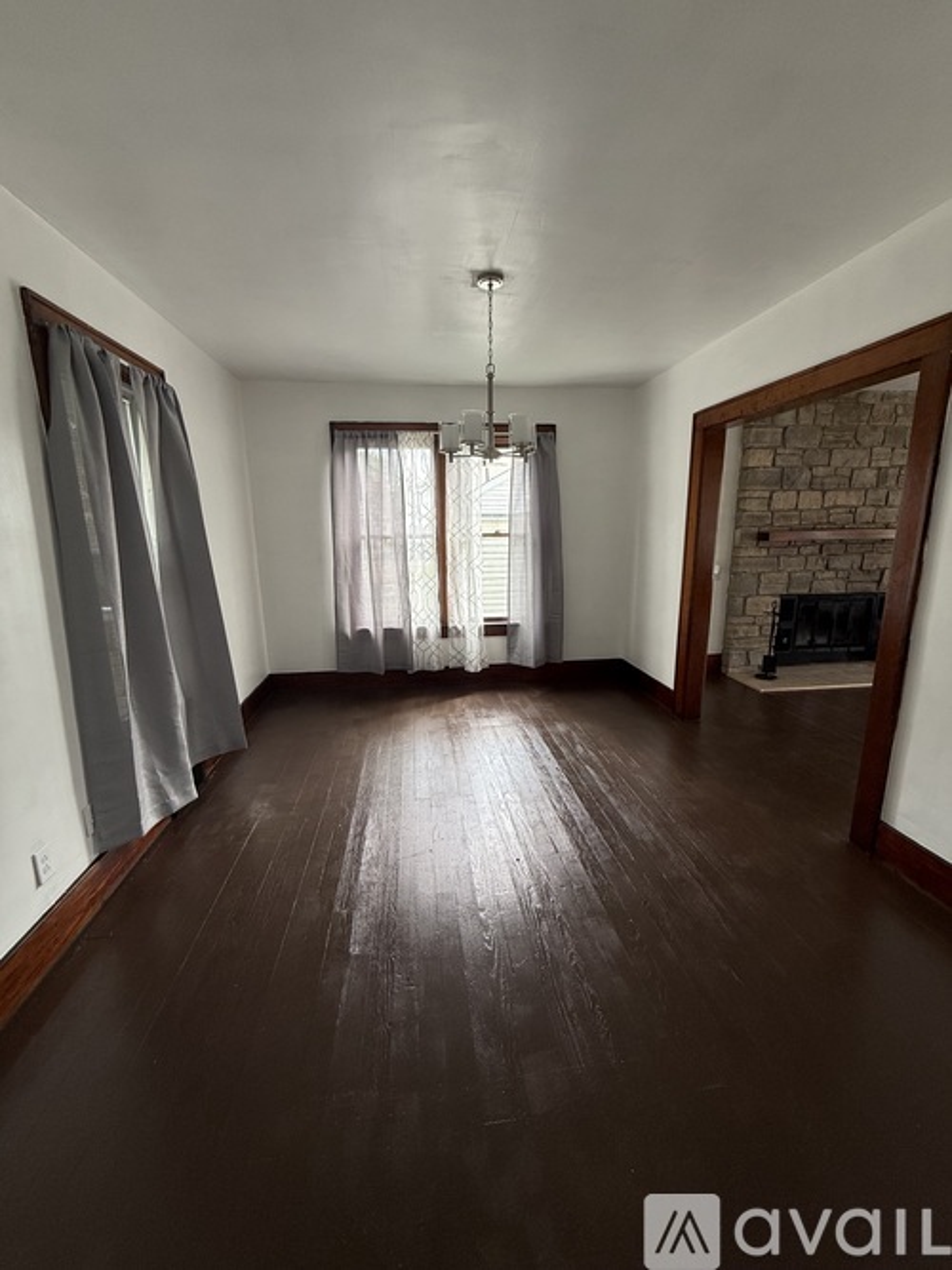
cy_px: 635
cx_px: 476
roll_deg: -0.1
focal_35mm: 14
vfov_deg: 102.1
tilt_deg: -10.8
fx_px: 514
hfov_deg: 85.7
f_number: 2.2
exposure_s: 1/99
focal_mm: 2.22
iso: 64
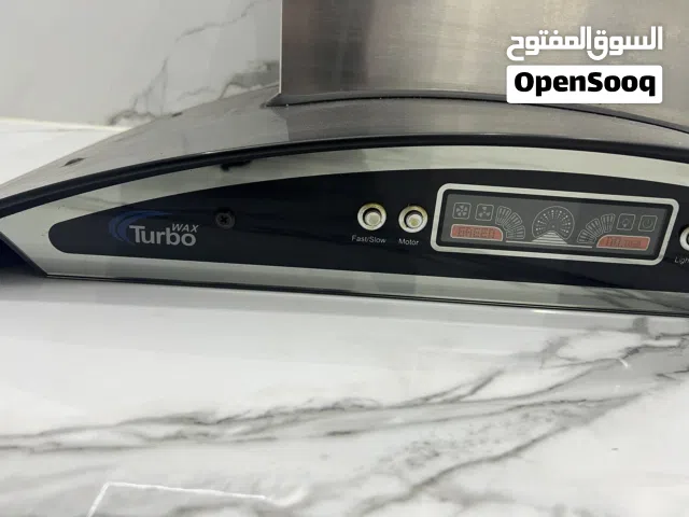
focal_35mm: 26
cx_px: 344
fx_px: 518
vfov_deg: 53.1
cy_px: 258
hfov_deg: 67.3
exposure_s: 1/50
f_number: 1.5
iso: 100
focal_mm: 5.7
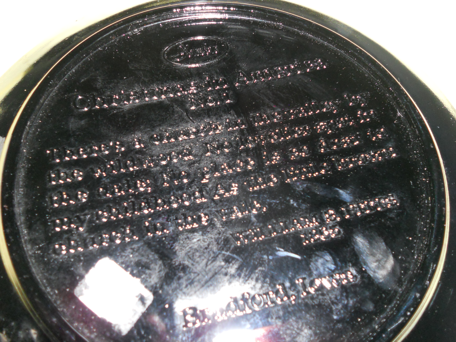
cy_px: 171
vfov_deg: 44.2
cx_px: 228
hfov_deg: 56.8
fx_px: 422
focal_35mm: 32
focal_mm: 5.8
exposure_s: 1/25
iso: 320
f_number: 8.8
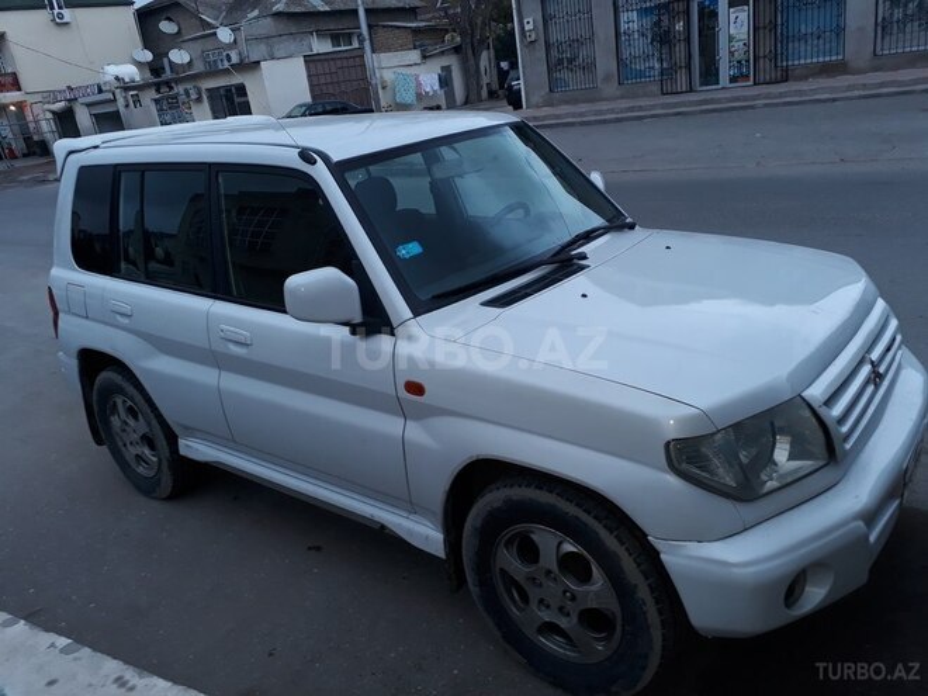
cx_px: 464
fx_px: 724
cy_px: 348
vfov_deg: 51.4
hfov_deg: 65.3
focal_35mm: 27
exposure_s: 1/33
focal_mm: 3.6
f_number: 1.9
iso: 40
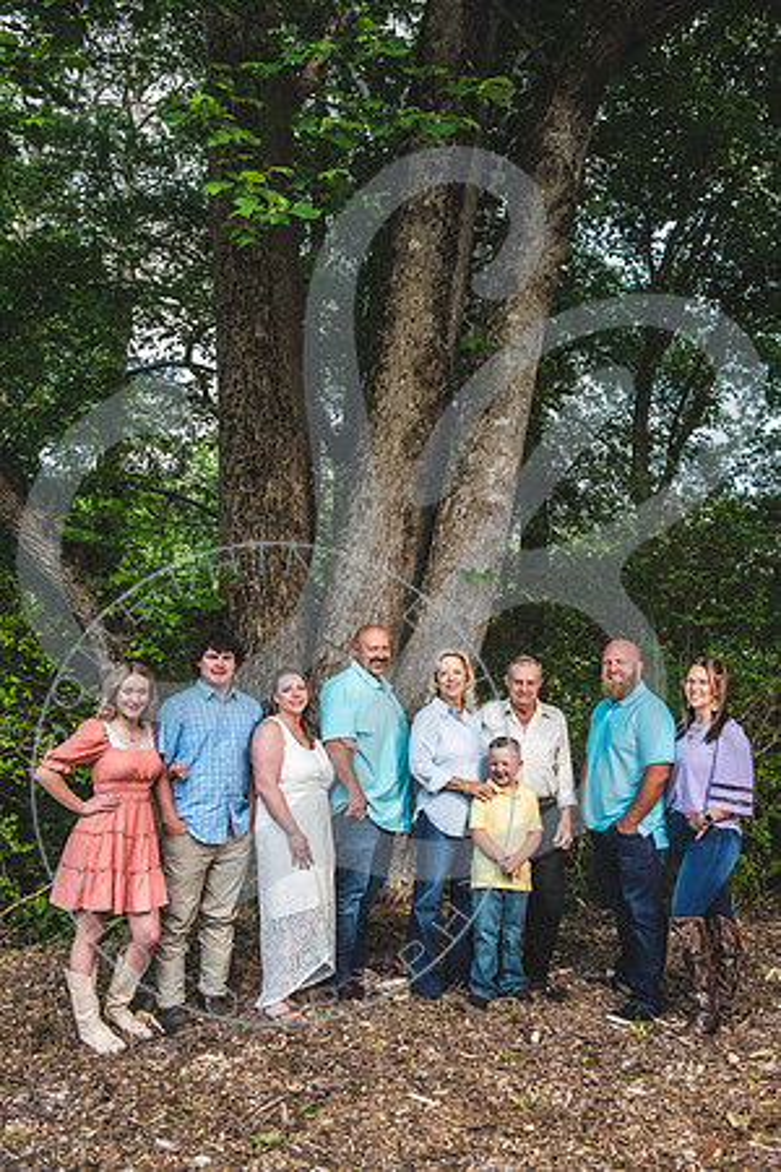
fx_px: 1106
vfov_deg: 55.8
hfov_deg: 38.9
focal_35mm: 34
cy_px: 586
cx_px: 390
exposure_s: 1/320
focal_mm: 34
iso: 250
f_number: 5.6
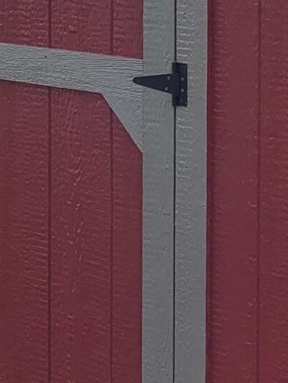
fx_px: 1364
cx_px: 275
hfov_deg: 11.9
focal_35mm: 123
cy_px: -40
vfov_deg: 15.6
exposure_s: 1/744
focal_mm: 5.4
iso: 40
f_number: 1.8
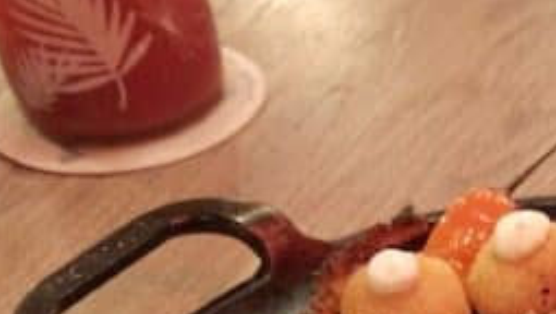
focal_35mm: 86
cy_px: 508
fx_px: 1269
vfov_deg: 13.1
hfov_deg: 23.5
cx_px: 576
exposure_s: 1/24
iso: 640
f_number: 1.8
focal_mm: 5.23
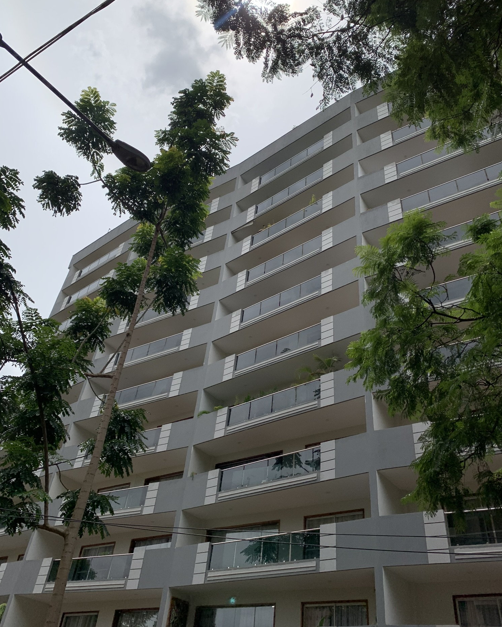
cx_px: 248
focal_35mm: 28
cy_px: 288
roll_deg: -7.8
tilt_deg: +41.8
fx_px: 520
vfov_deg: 62.1
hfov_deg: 51.5
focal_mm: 4.25
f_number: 1.8
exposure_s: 1/4464
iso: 25
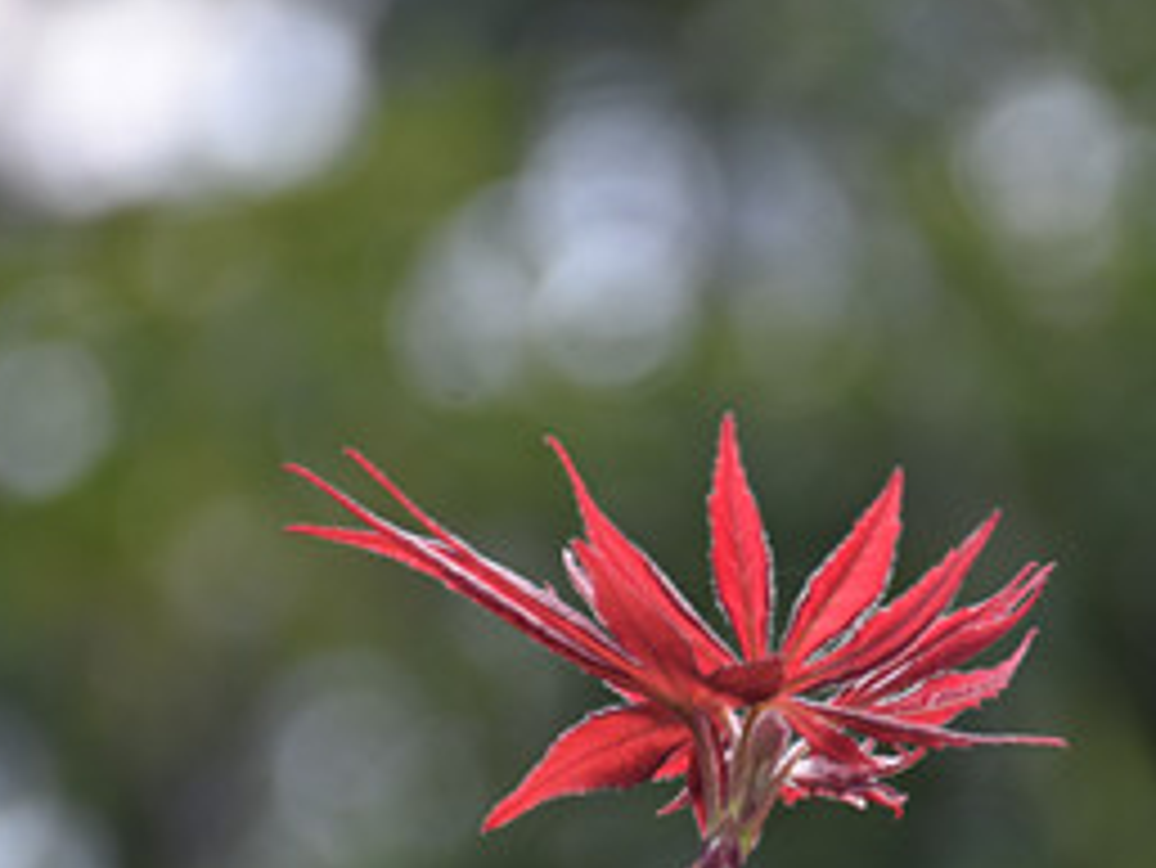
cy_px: 632
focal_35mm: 393
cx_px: 774
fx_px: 13130
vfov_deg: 3.8
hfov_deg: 5.0
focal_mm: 140
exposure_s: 1/320
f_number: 5.6
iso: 200
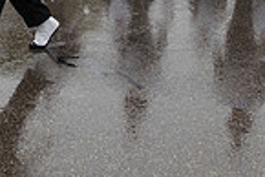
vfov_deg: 11.0
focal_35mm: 115
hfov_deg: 17.7
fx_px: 847
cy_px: -159
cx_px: 70
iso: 1600
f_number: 3.5
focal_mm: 24
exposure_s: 1/2500
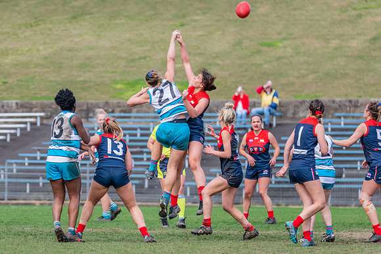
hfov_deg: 5.1
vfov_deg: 3.4
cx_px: 141
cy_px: 160
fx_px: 4306
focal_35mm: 407
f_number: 6.3
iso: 800
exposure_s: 1/1600
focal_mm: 320
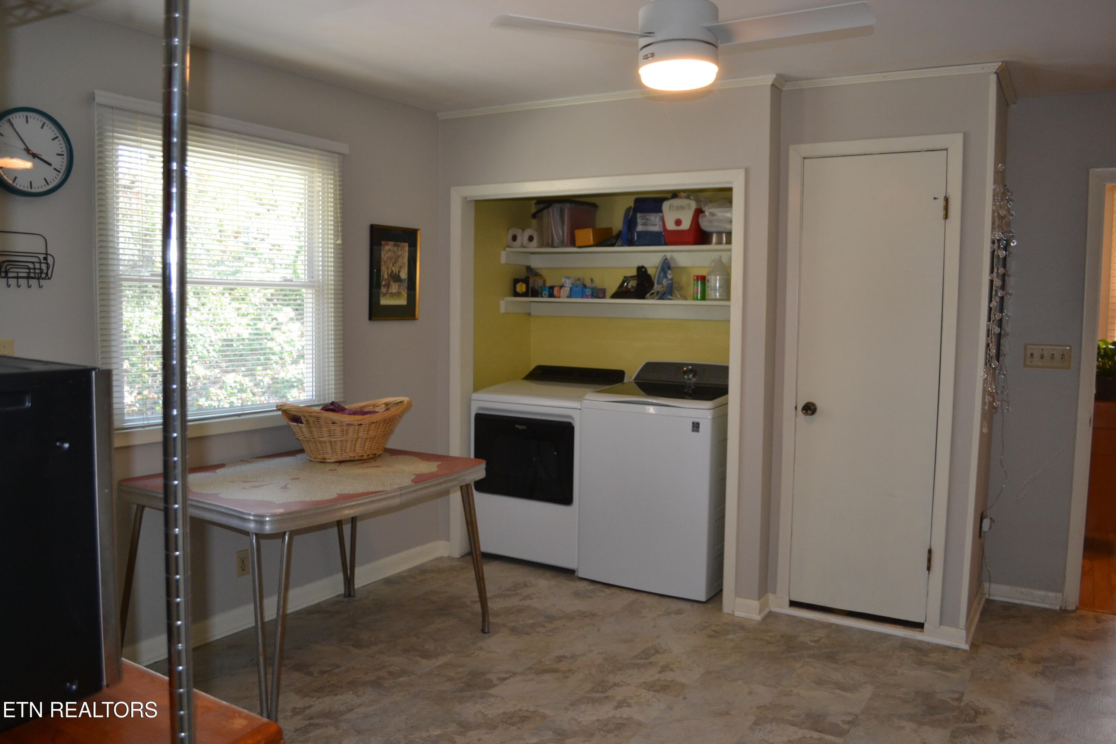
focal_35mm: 27
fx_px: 837
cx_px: 558
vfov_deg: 47.9
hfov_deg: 67.4
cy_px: 372
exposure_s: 1/60
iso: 450
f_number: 3.5
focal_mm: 18
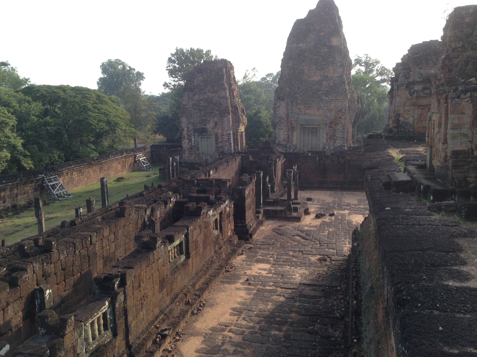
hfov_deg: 55.4
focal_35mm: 33
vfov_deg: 42.9
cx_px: 238
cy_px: 178
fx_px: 455
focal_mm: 4.12
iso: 50
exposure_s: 1/463
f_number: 2.4
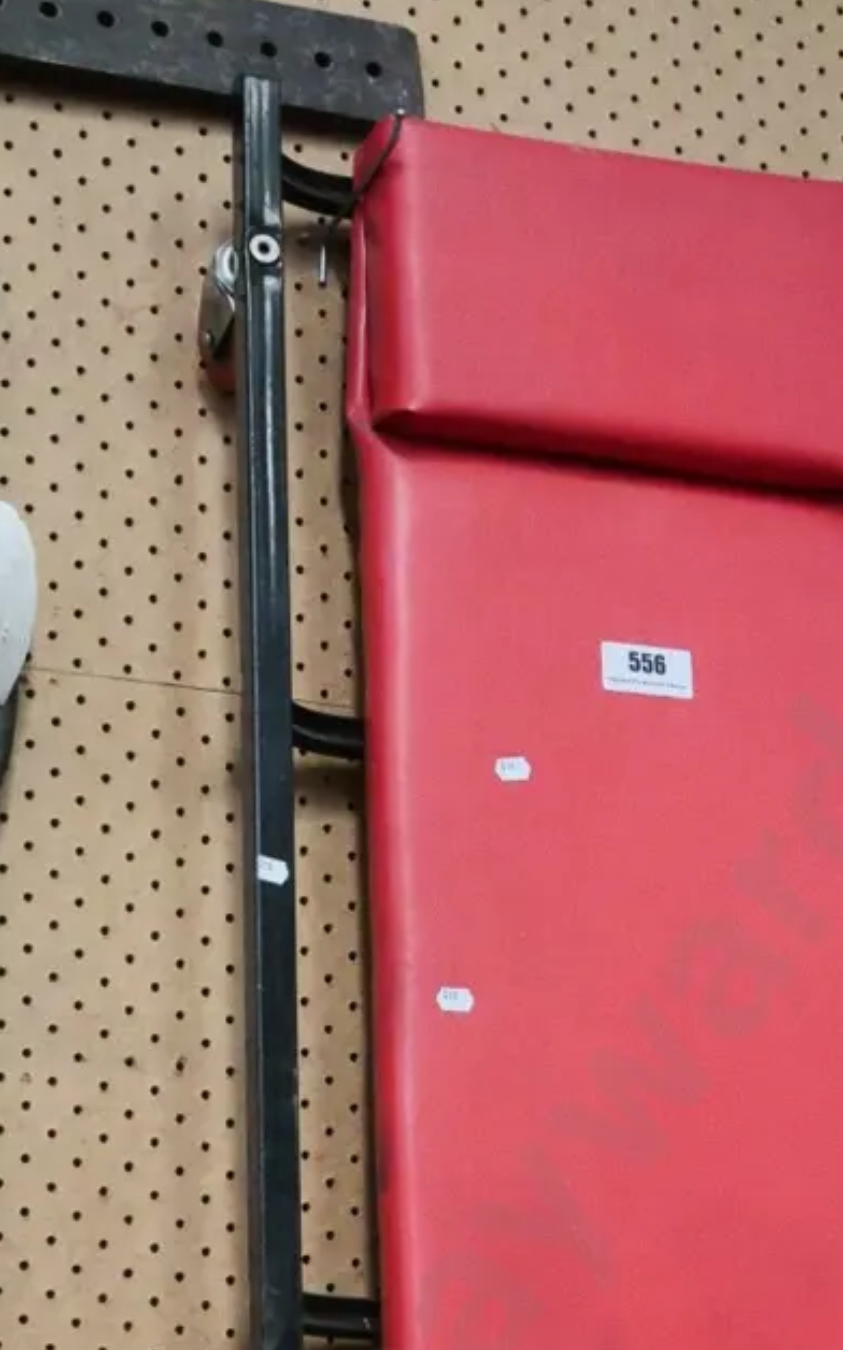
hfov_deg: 10.8
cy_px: 1051
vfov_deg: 17.1
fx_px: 4452
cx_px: 665
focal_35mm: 121
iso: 6400
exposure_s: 1/500
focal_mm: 35
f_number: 5.6
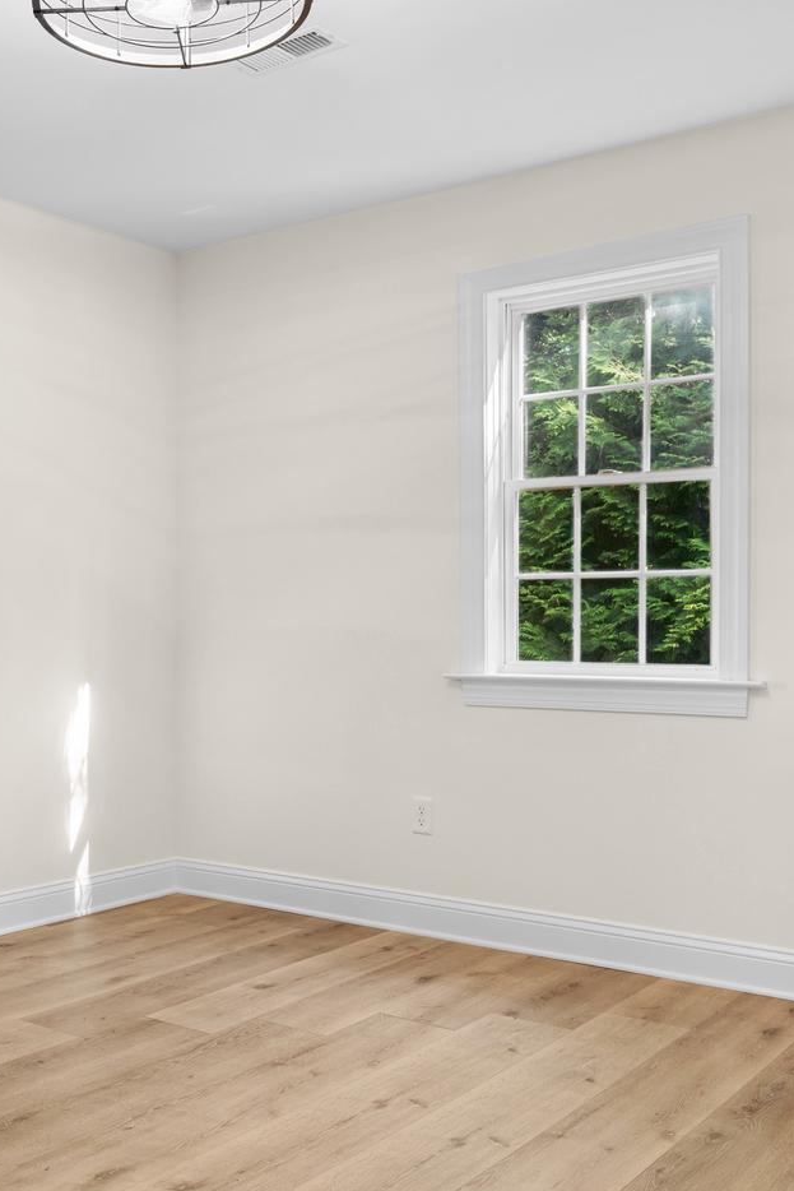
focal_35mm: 38
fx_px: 1246
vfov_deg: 51.0
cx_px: 166
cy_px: 610
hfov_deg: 34.3
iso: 200
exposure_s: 1
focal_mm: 16.3
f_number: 7.1
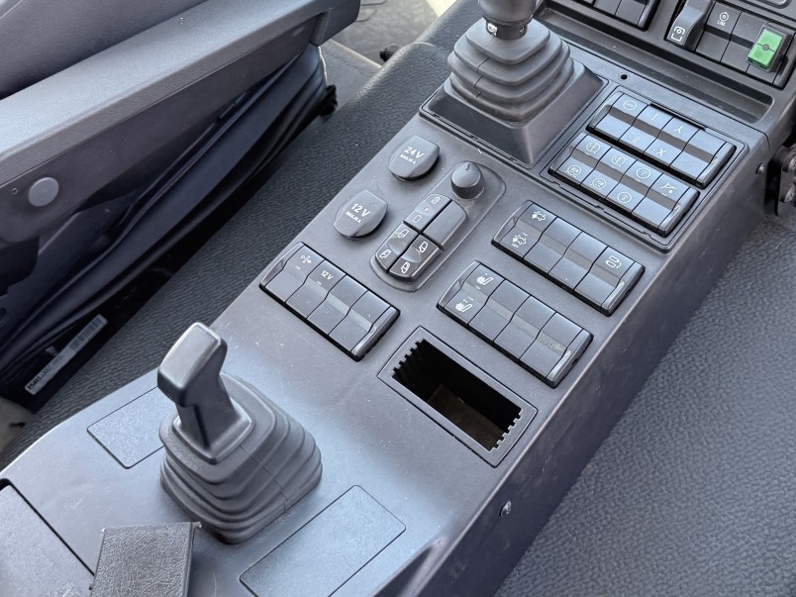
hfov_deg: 43.6
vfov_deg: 32.8
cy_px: 134
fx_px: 989
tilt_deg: -53.1
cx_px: 476
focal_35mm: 43
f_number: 1.78
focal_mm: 6.76
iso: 200
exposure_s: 1/124
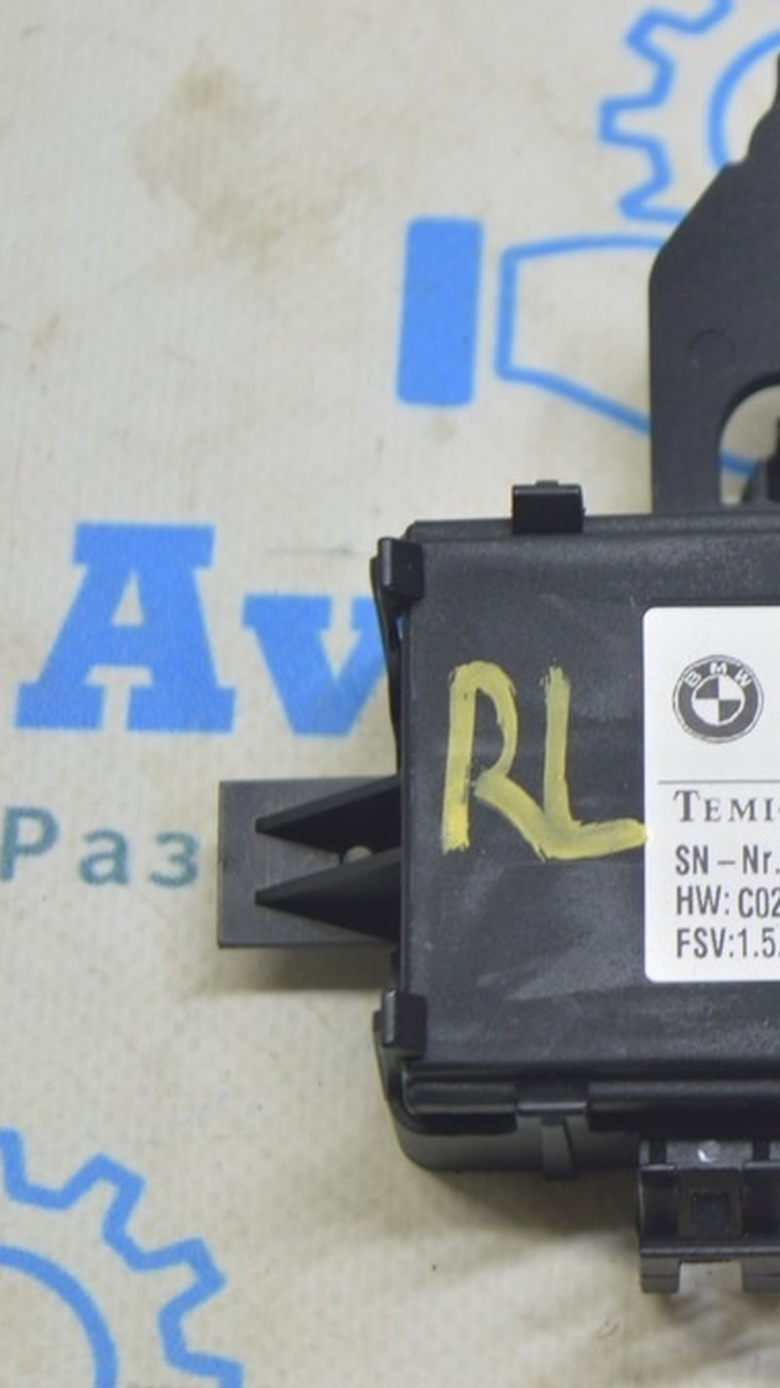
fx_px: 4812
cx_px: 909
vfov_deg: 16.4
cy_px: 697
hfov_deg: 9.2
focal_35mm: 131
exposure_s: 1/20
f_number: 5.6
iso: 400
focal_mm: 55
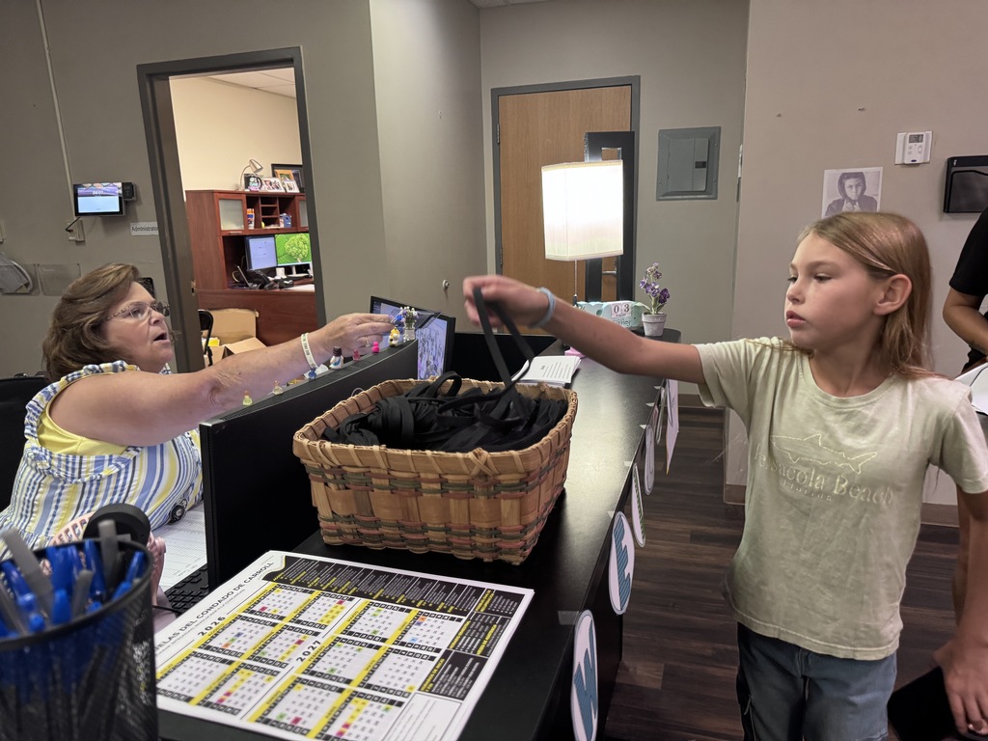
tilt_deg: -14.1
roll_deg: +1.5
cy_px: 370
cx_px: 494
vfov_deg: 56.8
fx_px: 685
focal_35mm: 24
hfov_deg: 71.6
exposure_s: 1/60
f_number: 1.78
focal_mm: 6.76
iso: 320
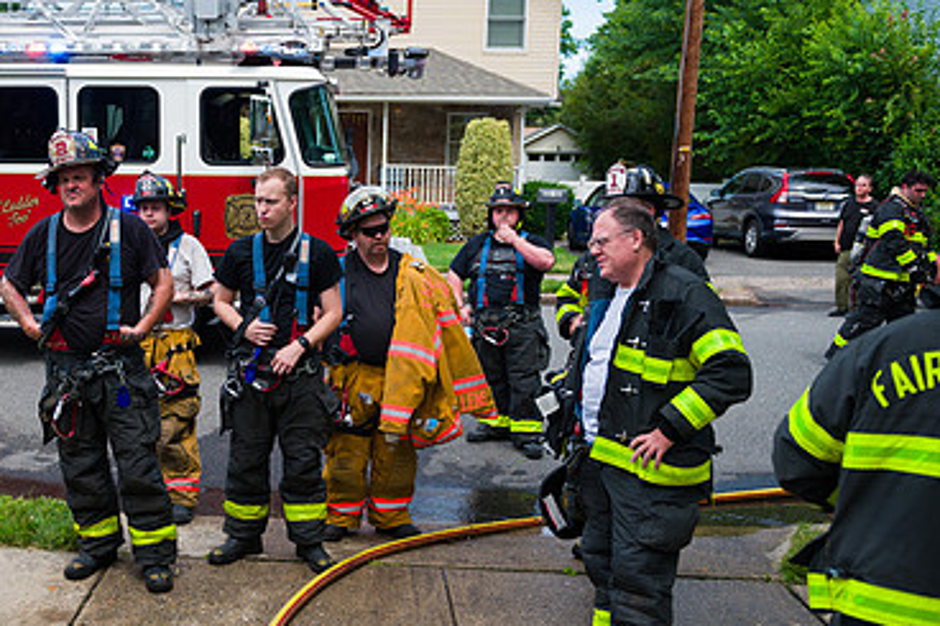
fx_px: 1070
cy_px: 330
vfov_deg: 32.6
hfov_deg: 46.4
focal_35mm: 41
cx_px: 284
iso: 200
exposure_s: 1/2000
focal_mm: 26
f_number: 3.2
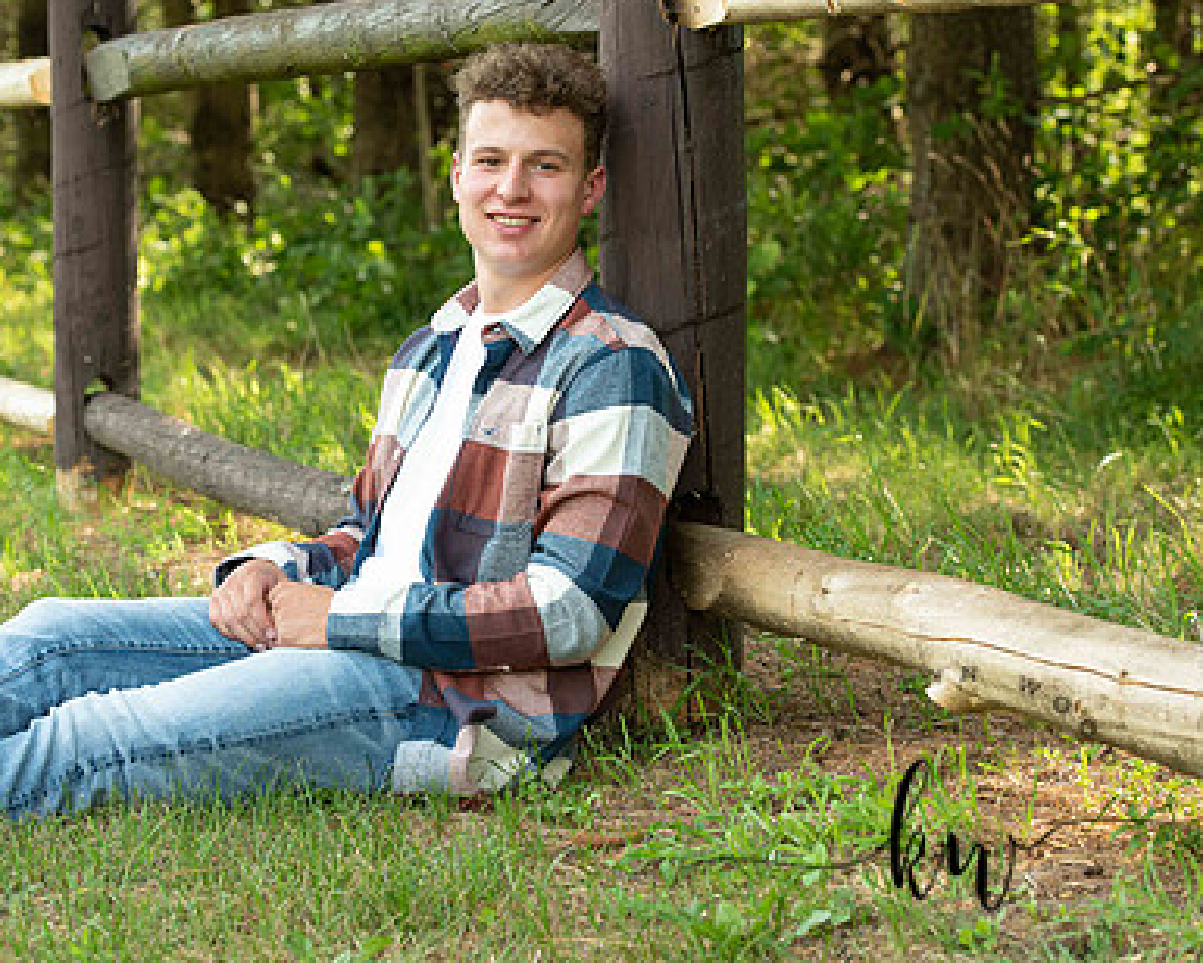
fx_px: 3774
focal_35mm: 106
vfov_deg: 14.5
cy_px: 436
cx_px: 341
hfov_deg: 18.0
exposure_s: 1/200
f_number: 5
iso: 400
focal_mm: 75
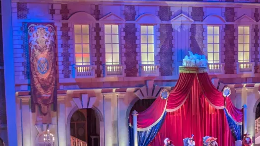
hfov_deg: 17.3
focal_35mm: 121
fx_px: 834
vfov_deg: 9.9
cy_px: 156
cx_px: 255
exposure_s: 1/37
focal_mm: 6.81
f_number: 1.85
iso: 472
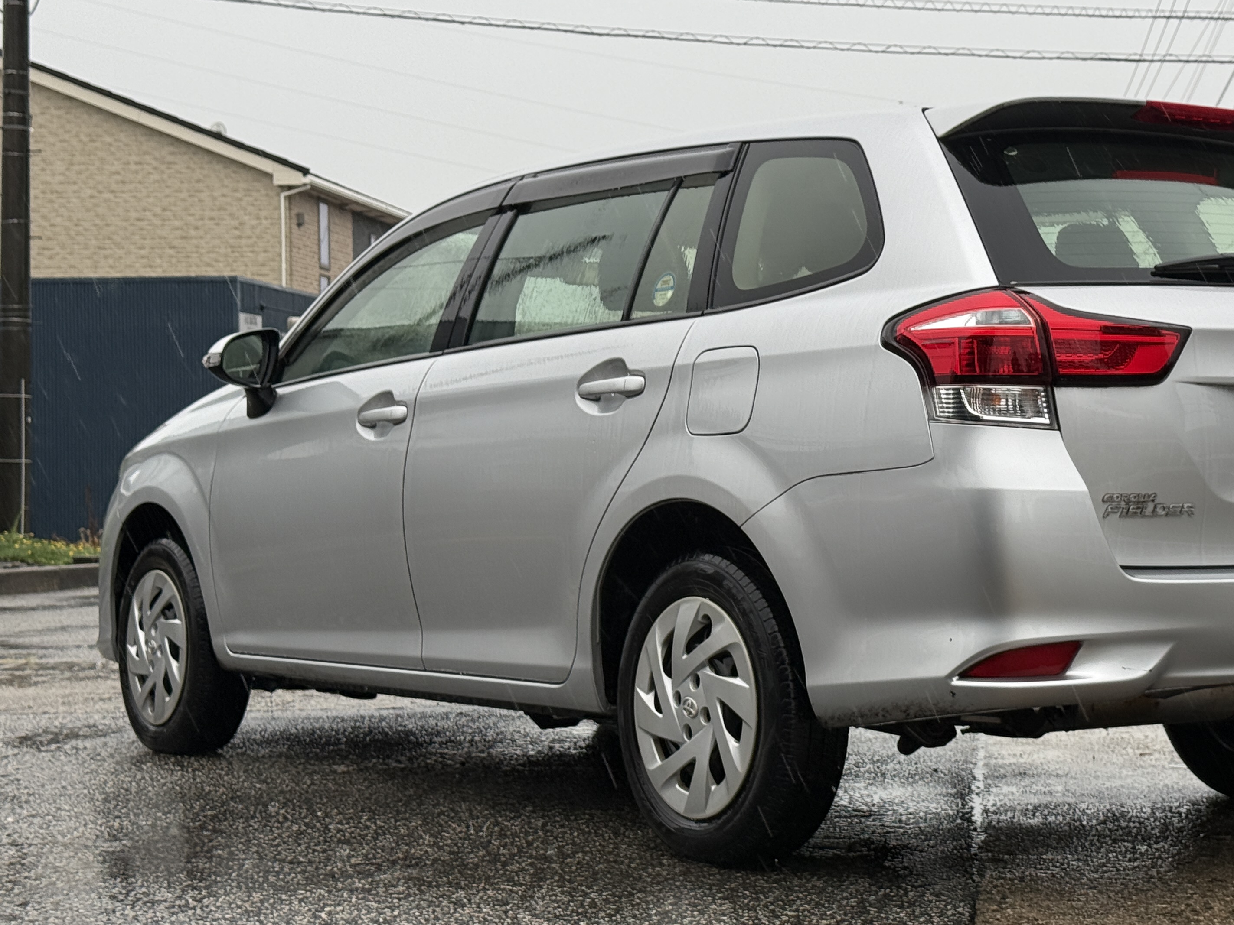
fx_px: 2424
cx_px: 846
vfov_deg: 21.6
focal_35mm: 68
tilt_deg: +0.4
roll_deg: +0.7
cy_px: 430
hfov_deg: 28.3
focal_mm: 6.76
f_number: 1.78
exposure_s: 1/232
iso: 50
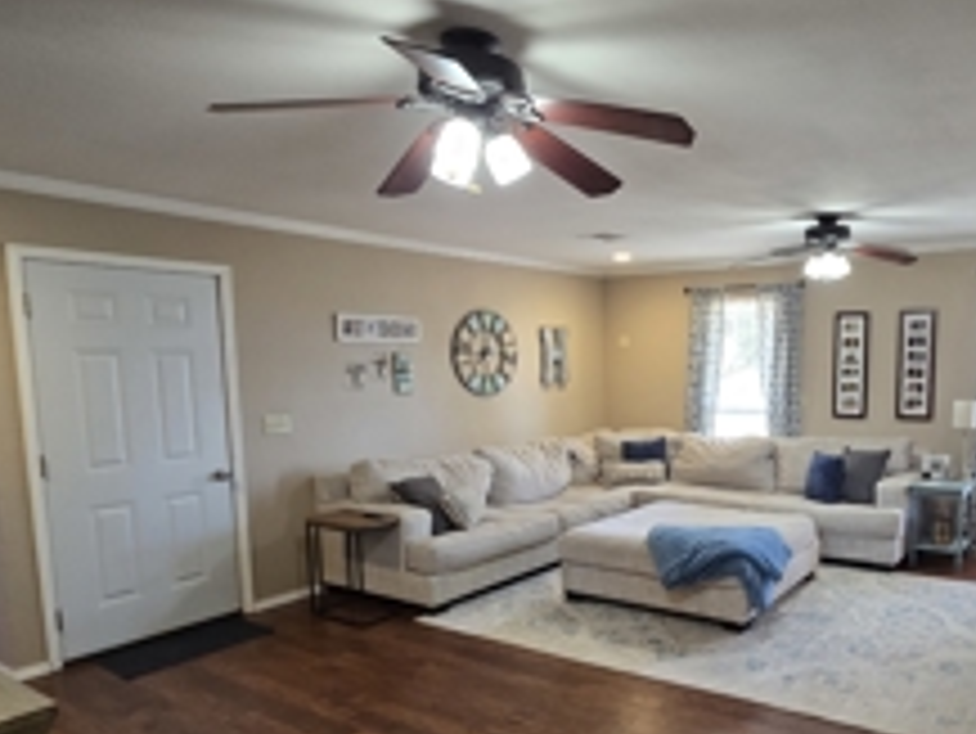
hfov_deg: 68.9
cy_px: 446
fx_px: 677
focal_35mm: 24
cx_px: 675
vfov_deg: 56.4
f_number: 2.2
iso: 320
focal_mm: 2.2
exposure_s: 1/60
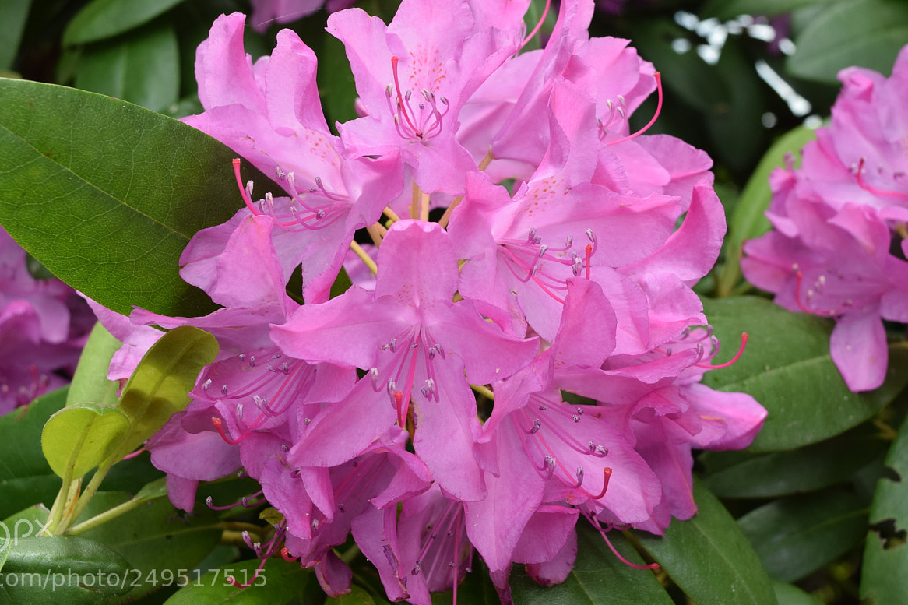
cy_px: 224
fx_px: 1505
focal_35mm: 60
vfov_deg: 22.7
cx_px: 483
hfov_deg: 33.6
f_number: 8
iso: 400
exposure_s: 1/200
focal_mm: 29
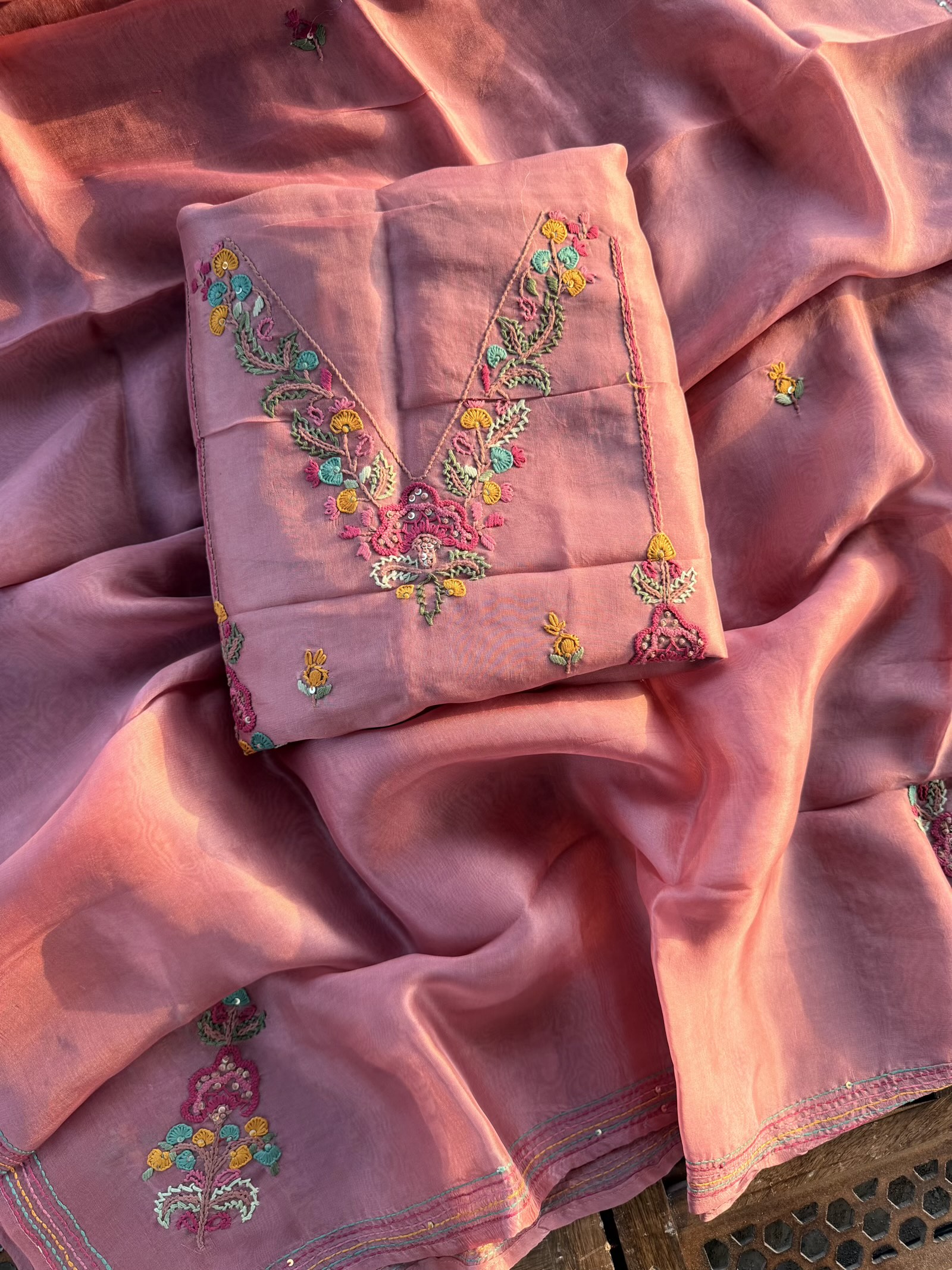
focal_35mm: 24
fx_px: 880
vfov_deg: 71.6
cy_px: 635
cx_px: 476
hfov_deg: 56.8
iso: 80
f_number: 1.78
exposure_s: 1/121
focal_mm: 6.76
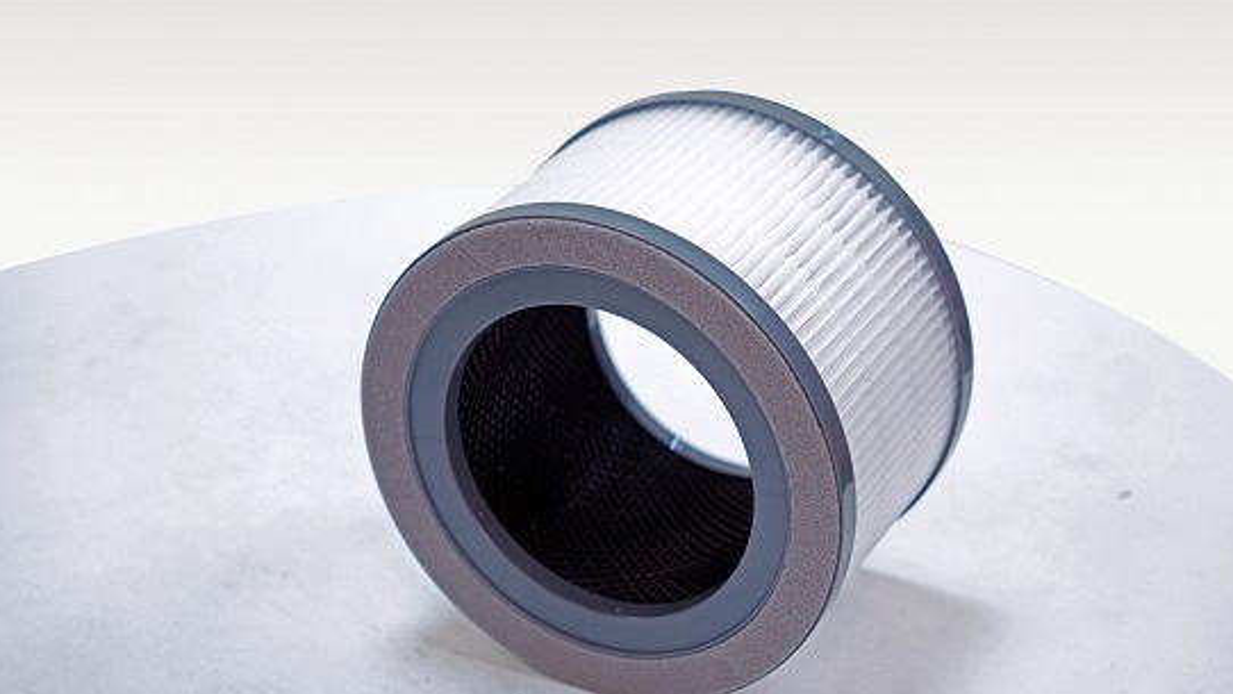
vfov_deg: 13.9
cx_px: 664
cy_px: 348
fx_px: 2845
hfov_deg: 24.4
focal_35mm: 87
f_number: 2.8
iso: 800
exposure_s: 1/100
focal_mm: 50
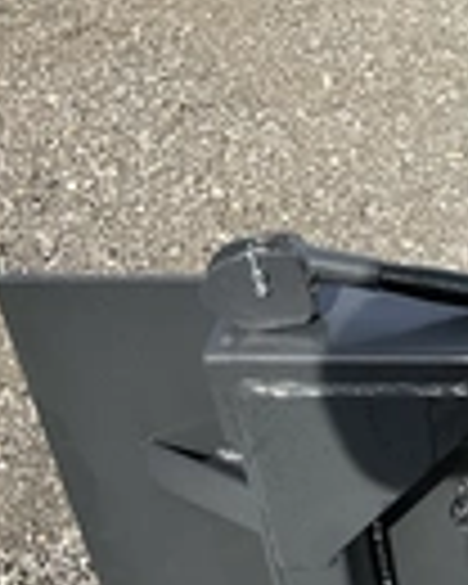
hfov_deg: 15.8
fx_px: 1506
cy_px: 558
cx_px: 760
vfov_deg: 21.4
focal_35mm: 87
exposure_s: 1/657
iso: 25
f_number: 1.8
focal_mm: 3
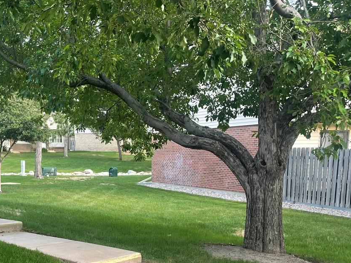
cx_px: 97
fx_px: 507
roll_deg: +1.4
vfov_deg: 28.1
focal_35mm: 50
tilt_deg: -8.1
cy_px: 233
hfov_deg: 37.5
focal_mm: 4.2
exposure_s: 1/121
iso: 50
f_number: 1.6
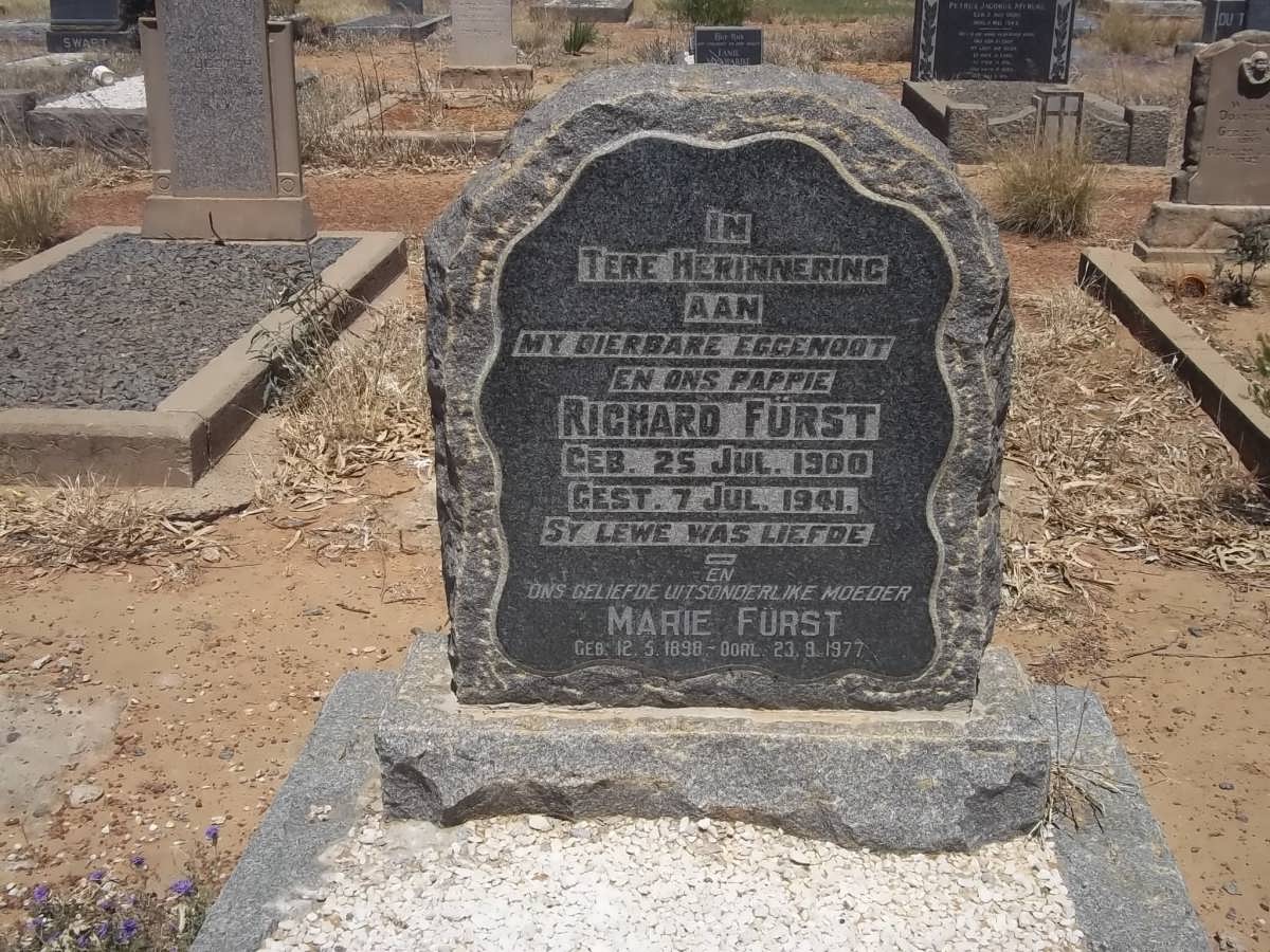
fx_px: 1468
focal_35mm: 40
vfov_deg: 36.0
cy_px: 476
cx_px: 635
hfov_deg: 46.8
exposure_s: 1/640
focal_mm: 7.1
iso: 80
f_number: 6.3
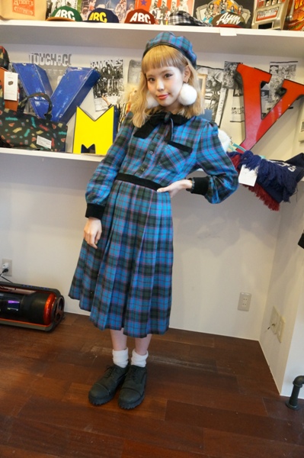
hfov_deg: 53.1
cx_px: 152
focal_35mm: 24
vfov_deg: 73.8
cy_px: 229
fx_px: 305
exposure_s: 1/100
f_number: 3.5
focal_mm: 16
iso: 3200
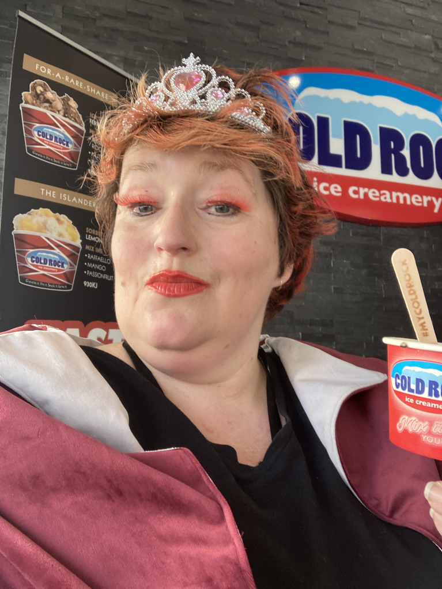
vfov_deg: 56.8
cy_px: 294
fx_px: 545
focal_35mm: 32
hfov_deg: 44.2
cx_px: 221
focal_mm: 2.87
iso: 50
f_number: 2.2
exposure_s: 1/100
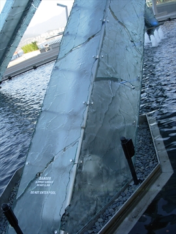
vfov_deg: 49.0
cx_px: 88
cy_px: 117
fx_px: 258
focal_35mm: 38
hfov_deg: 37.7
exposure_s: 1/256
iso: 50
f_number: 2.9
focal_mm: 6.3
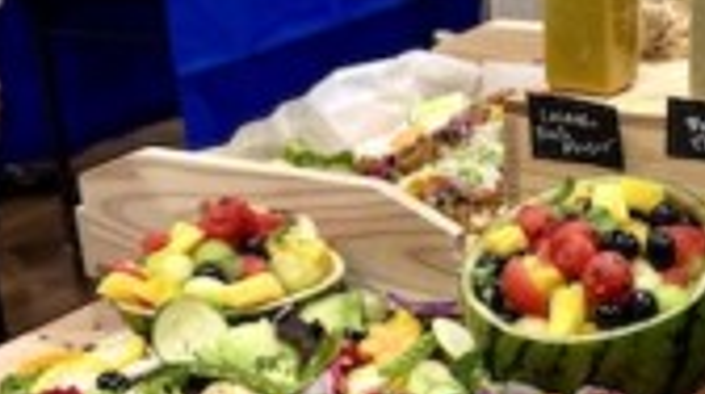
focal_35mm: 78
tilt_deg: -26.3
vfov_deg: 15.0
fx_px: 1456
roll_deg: +0.4
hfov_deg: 26.5
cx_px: 596
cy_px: 438
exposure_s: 1/100
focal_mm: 6.76
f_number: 1.78
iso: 125
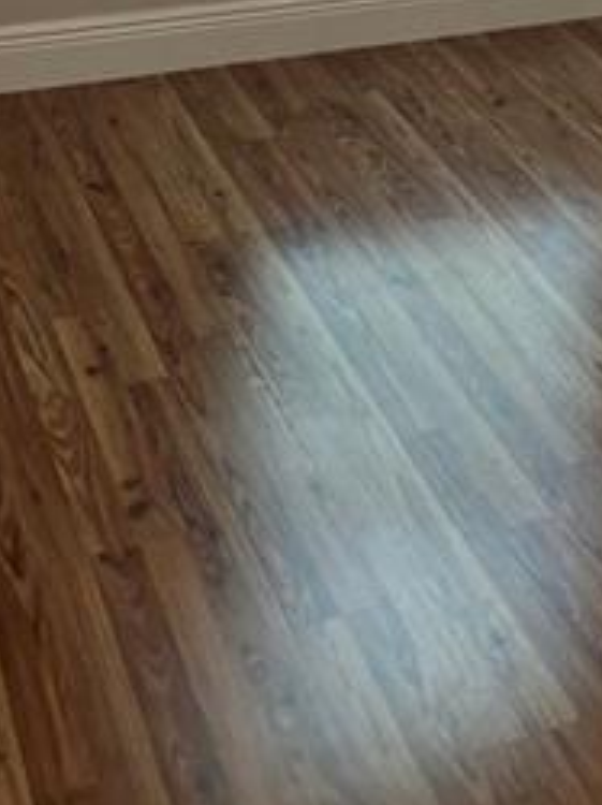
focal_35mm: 80
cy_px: -216
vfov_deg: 22.2
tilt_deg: -16.2
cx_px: 644
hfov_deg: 17.8
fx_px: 1858
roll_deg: -3.3
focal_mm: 5.96
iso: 125
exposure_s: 1/60
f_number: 1.6
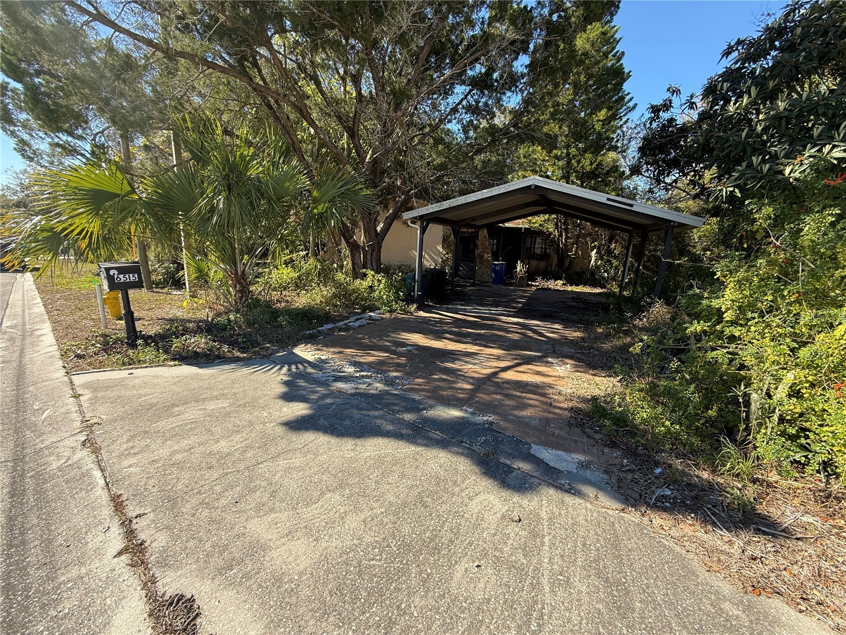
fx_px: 342
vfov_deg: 85.7
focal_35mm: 14
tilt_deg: -13.4
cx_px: 423
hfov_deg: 102.1
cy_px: 318
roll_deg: -2.7
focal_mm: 2.22
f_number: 2.2
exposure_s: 1/408
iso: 50
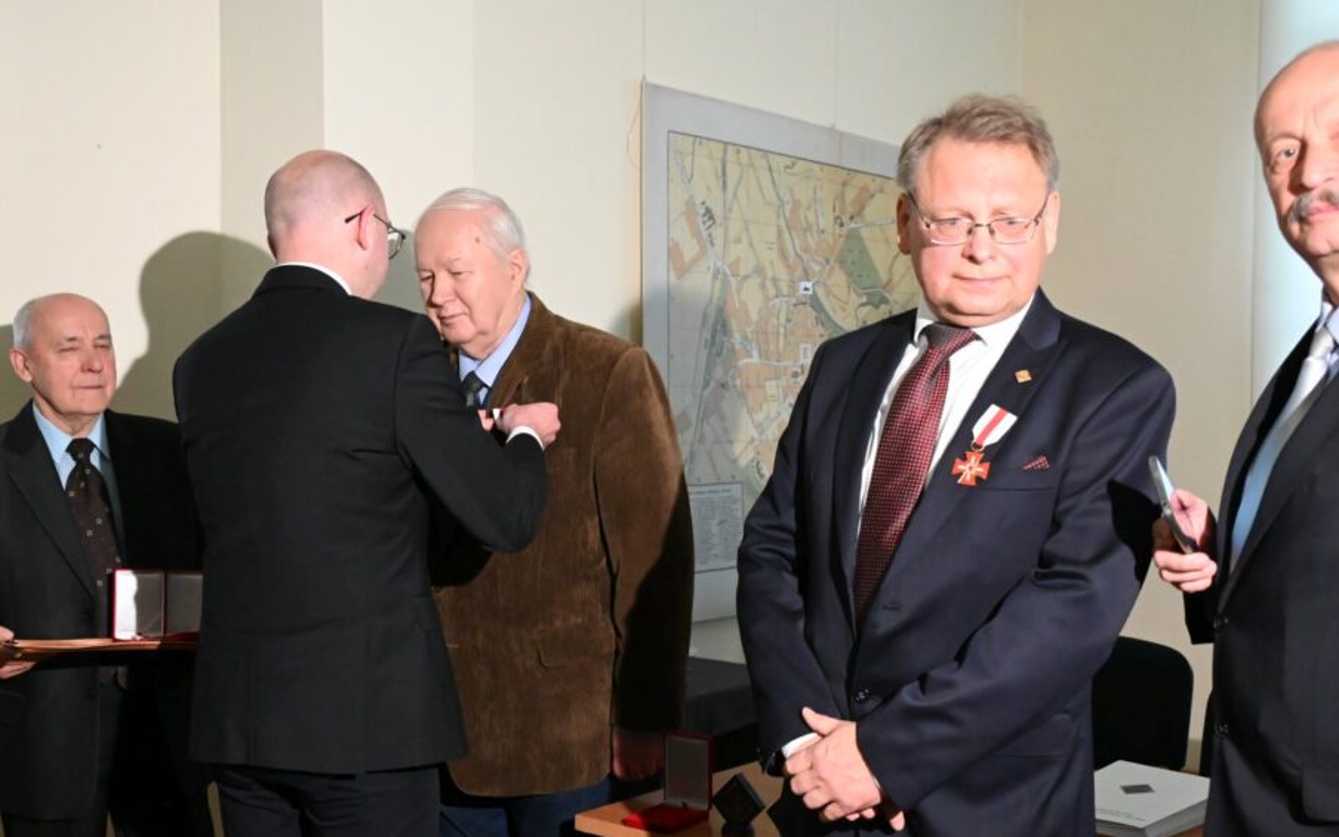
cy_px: 503
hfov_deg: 44.3
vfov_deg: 28.5
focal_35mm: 45
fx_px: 1642
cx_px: 635
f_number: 6.3
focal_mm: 39
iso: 16000
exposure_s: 1/160
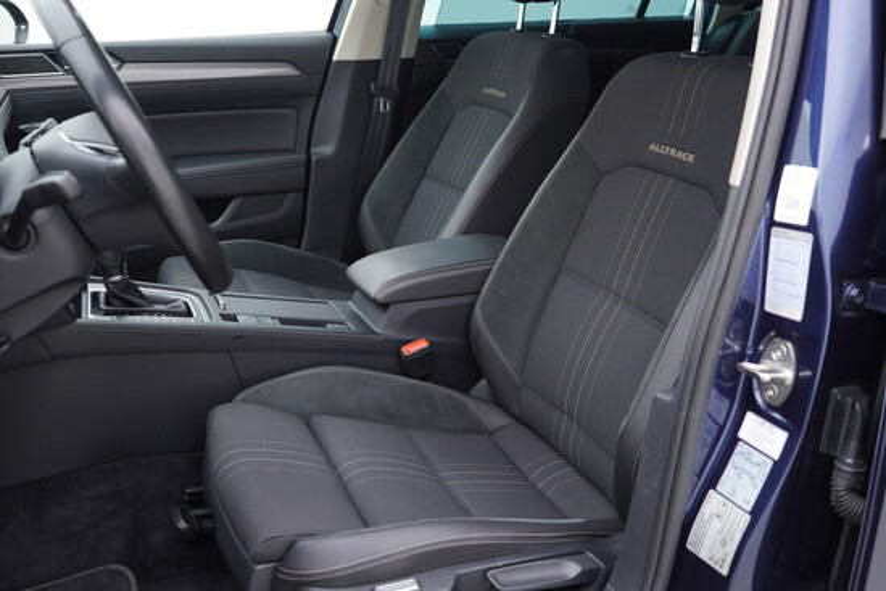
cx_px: 443
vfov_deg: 36.9
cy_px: 296
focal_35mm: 36
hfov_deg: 53.1
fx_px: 886
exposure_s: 1/40
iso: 200
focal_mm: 24
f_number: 2.8
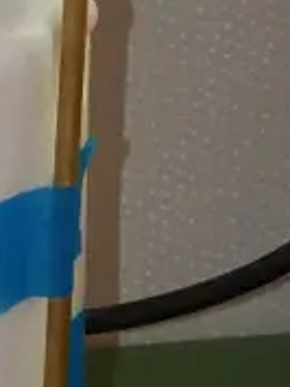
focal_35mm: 324
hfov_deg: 4.6
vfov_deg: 6.1
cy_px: 94
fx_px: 3615
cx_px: -108
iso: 3200
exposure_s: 1/100
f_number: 5.6
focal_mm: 28
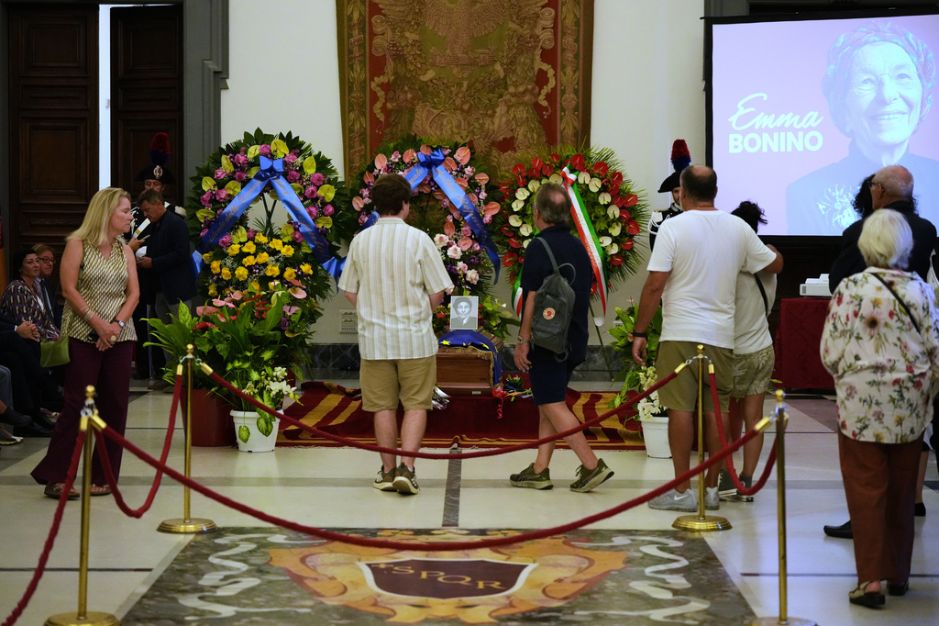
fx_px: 1929
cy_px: 313
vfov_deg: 18.4
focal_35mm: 74
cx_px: 470
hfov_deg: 27.4
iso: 3200
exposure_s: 1/400
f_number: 2.8
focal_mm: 74
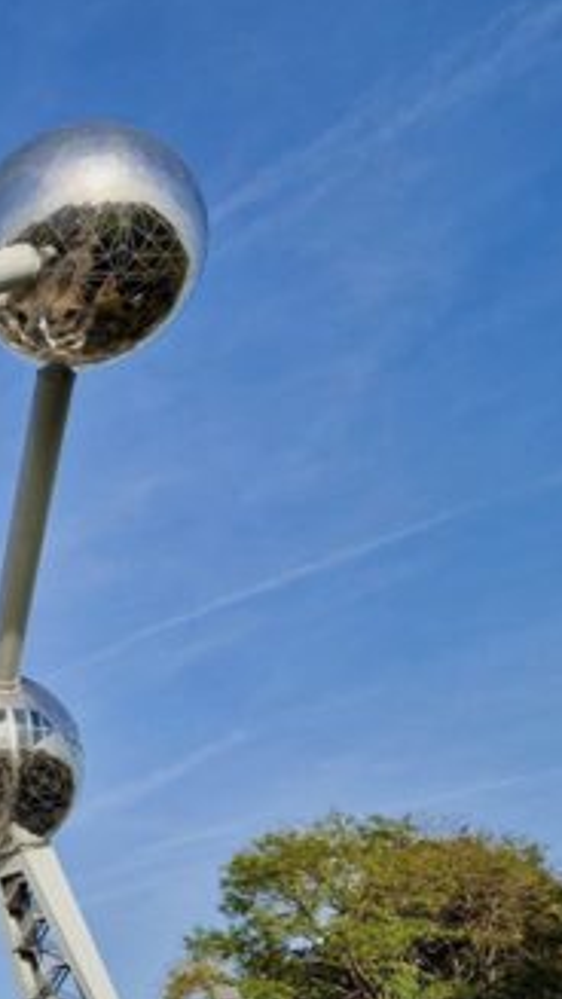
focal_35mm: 46
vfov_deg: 43.9
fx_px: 1218
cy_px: 669
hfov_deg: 21.2
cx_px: -318
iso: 50
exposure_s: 1/2376
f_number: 1.8
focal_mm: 5.4
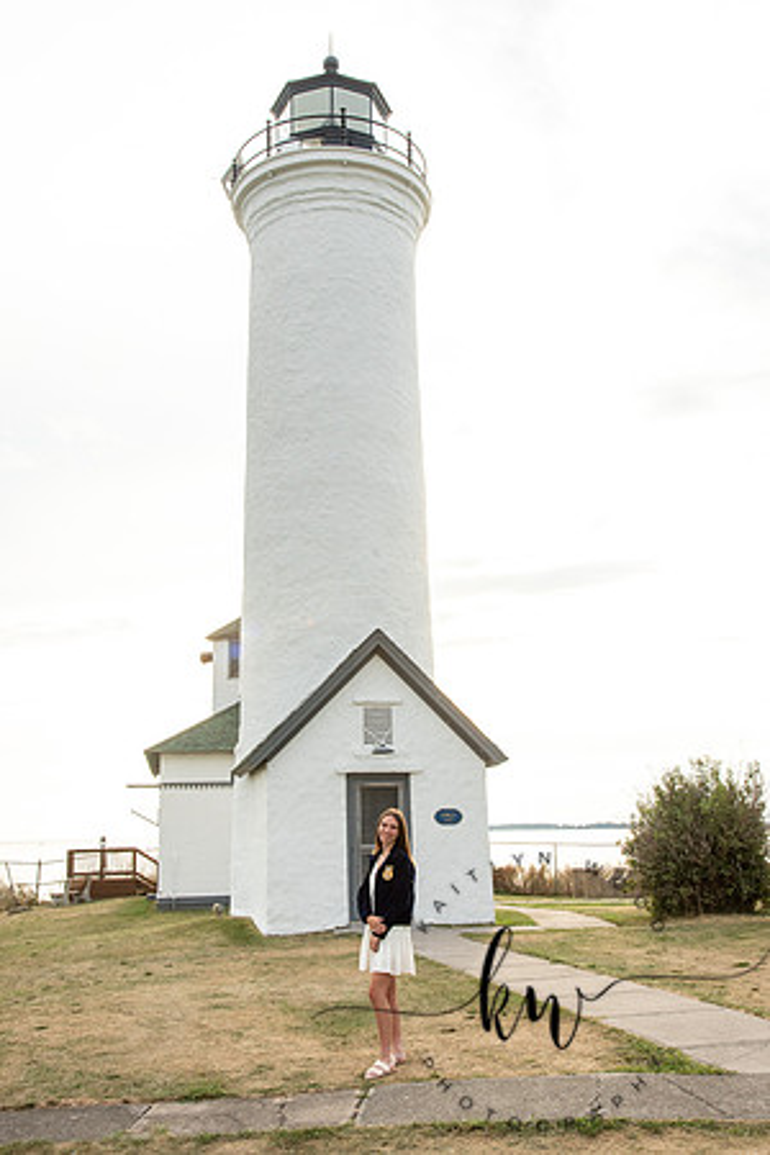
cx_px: 385
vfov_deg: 54.4
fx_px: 1123
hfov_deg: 37.9
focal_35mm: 35
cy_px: 578
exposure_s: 1/250
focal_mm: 35
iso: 400
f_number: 11
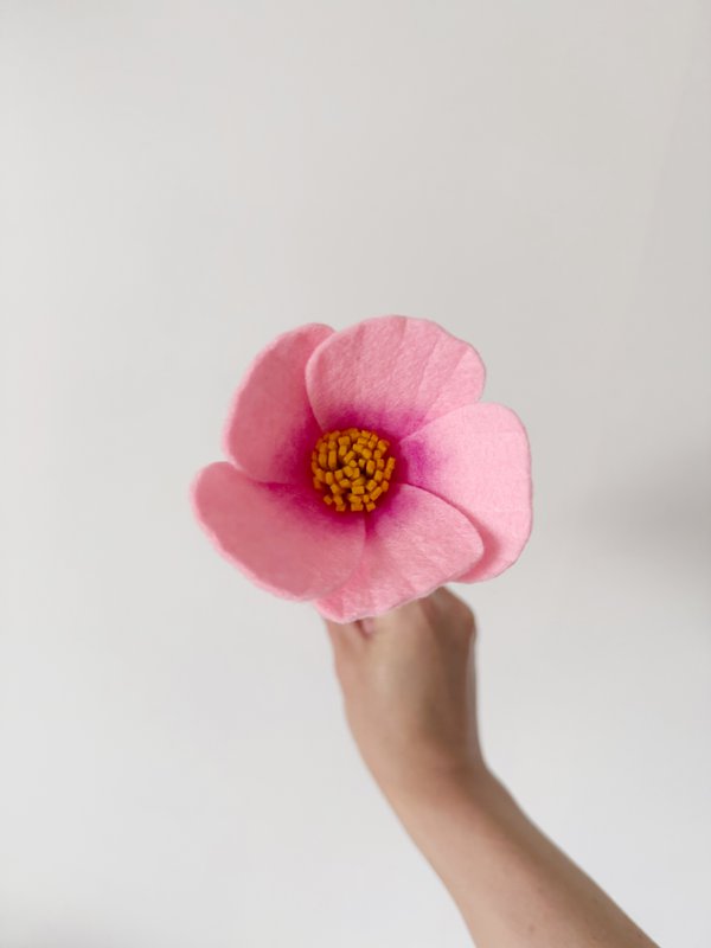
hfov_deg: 56.8
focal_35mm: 24
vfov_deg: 71.6
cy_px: 474
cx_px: 356
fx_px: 657
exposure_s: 1/121
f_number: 1.78
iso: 200
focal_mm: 6.76
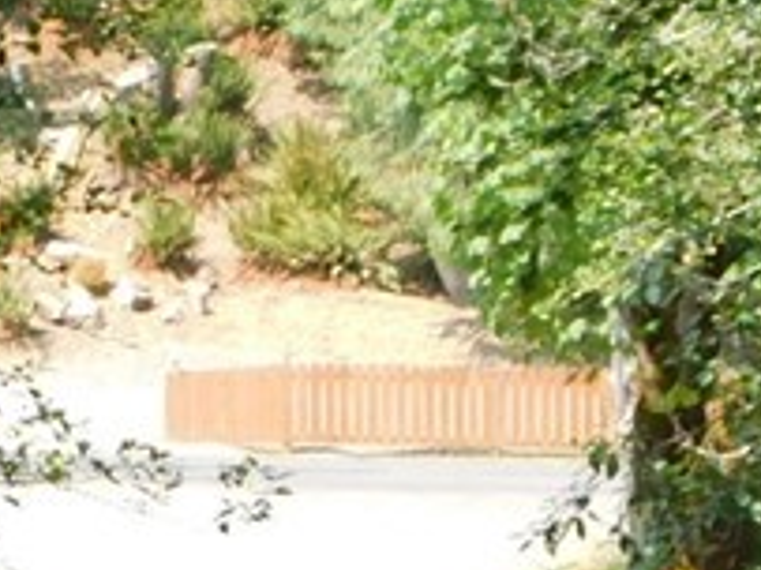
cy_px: 1346
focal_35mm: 404
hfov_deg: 4.9
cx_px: 244
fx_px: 8876
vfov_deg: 3.6
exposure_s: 1/160
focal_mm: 14.2
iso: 125
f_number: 4.4
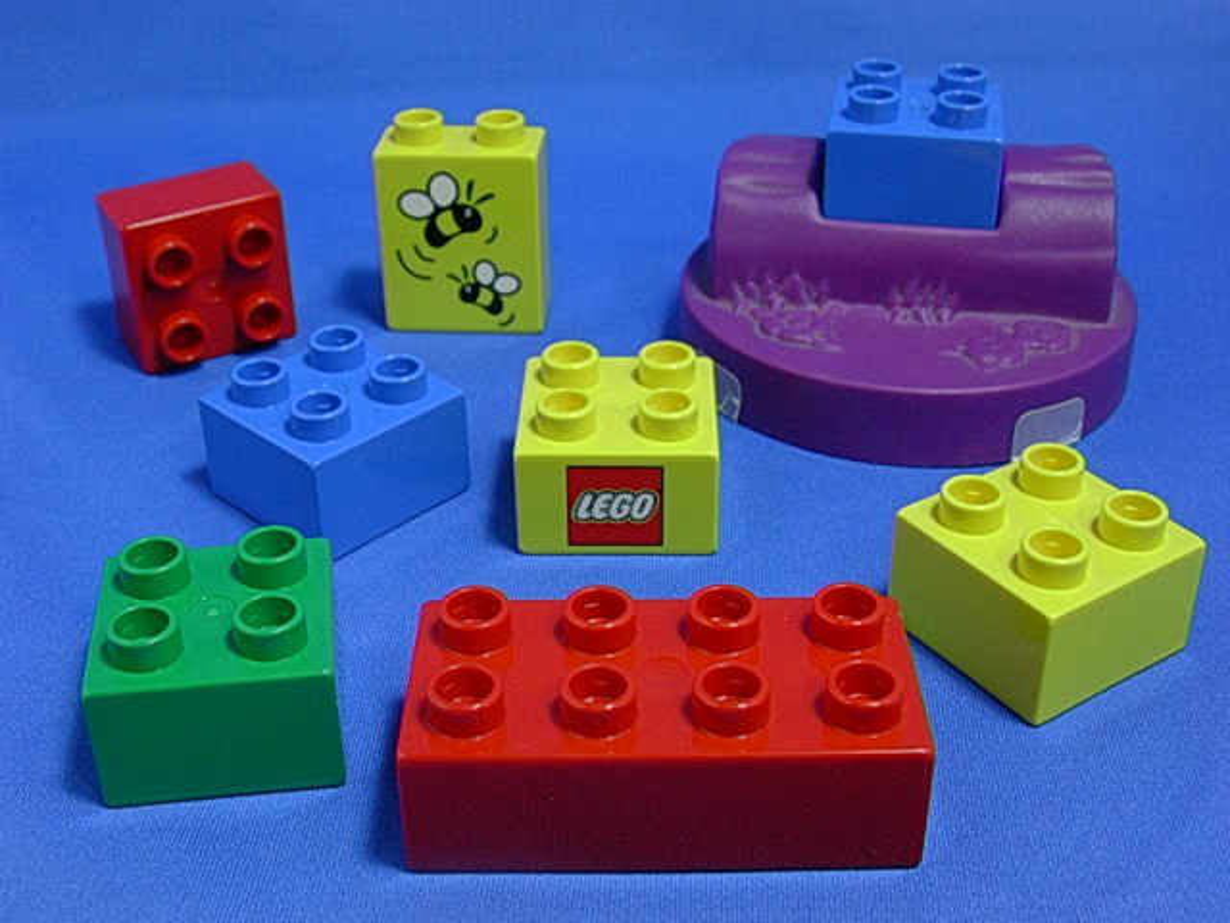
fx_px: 1599
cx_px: 615
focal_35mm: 45
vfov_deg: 32.2
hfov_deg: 42.1
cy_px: 462
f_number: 2.9
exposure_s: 1/27.6
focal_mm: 6.7
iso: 70
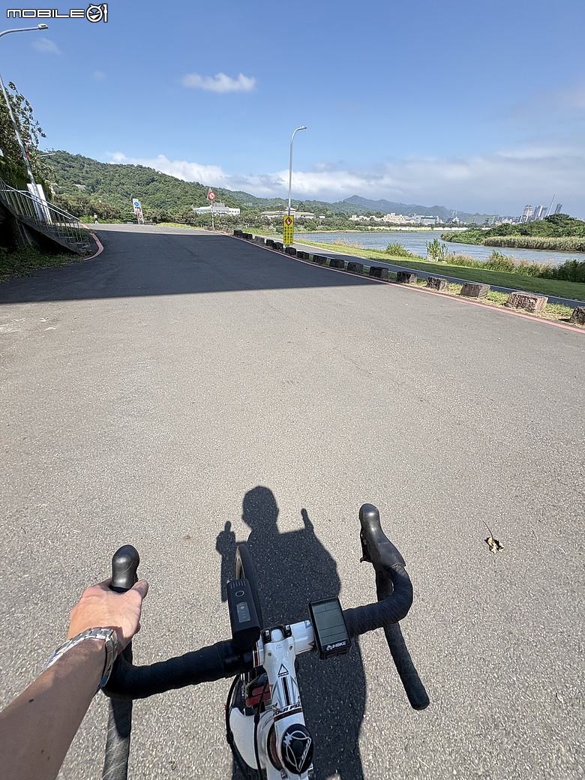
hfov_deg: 85.7
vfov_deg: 102.1
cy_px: 390
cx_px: 292
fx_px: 315
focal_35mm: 14
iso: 50
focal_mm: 2.22
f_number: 2.2
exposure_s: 1/657
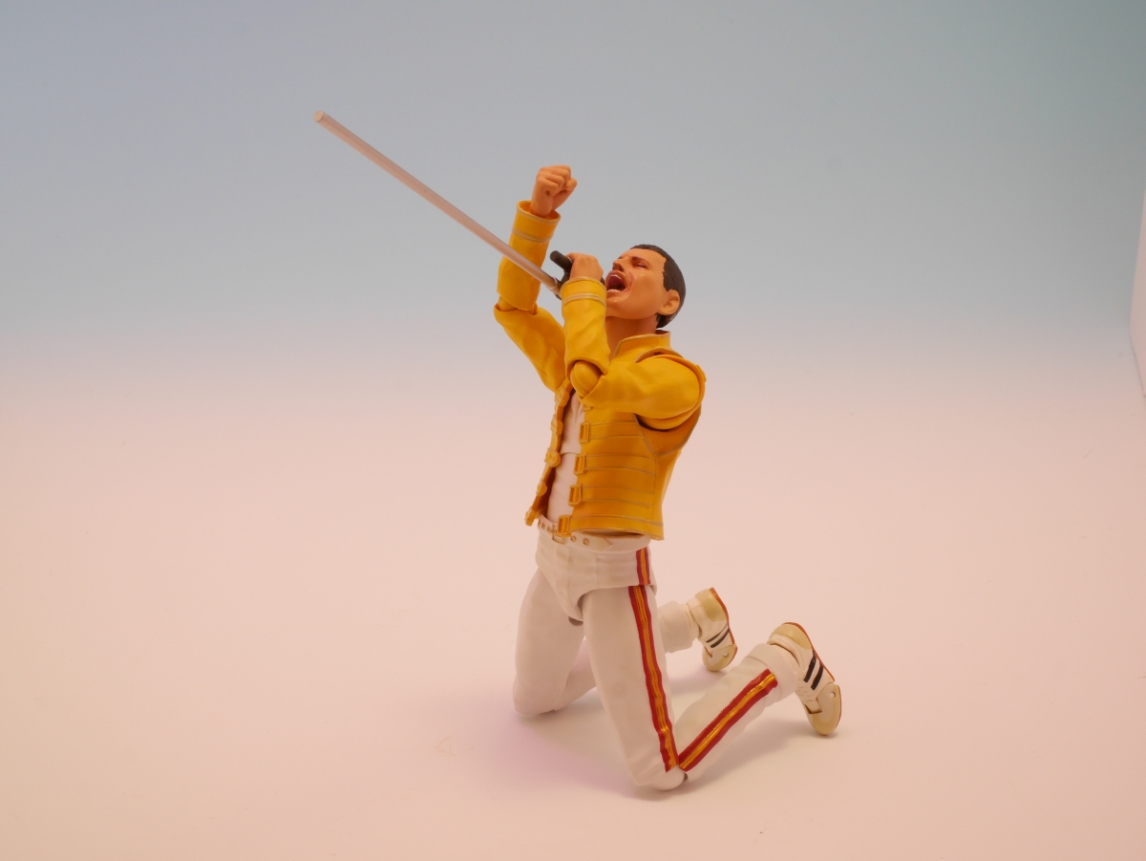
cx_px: 573
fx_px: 1987
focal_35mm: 60
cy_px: 430
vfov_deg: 24.4
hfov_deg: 32.2
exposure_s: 1/3.2
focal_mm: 30
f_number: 16
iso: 800
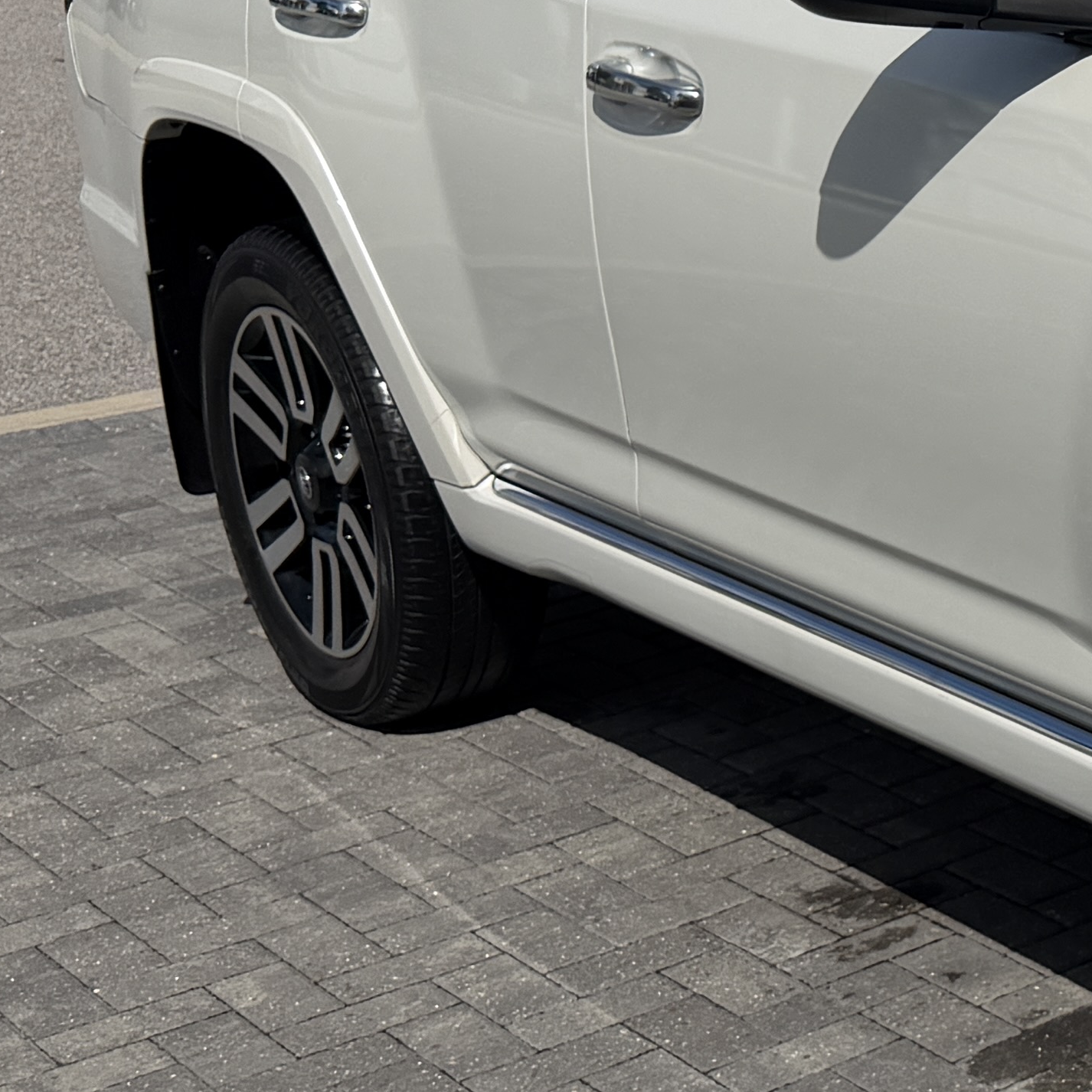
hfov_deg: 18.3
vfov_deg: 20.3
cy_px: 376
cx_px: 1604
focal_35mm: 85
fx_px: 3034
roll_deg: +1.1
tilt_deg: -15.7
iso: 80
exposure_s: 1/17544
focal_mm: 6.76
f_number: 1.78
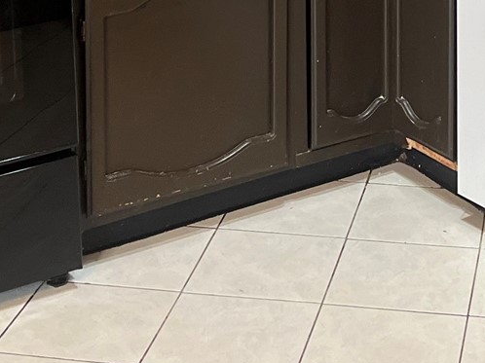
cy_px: -218
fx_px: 1498
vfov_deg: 12.9
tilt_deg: -9.0
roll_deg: +0.5
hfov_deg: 18.3
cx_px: 342
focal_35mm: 107
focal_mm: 5.7
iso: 160
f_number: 1.5
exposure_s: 1/60
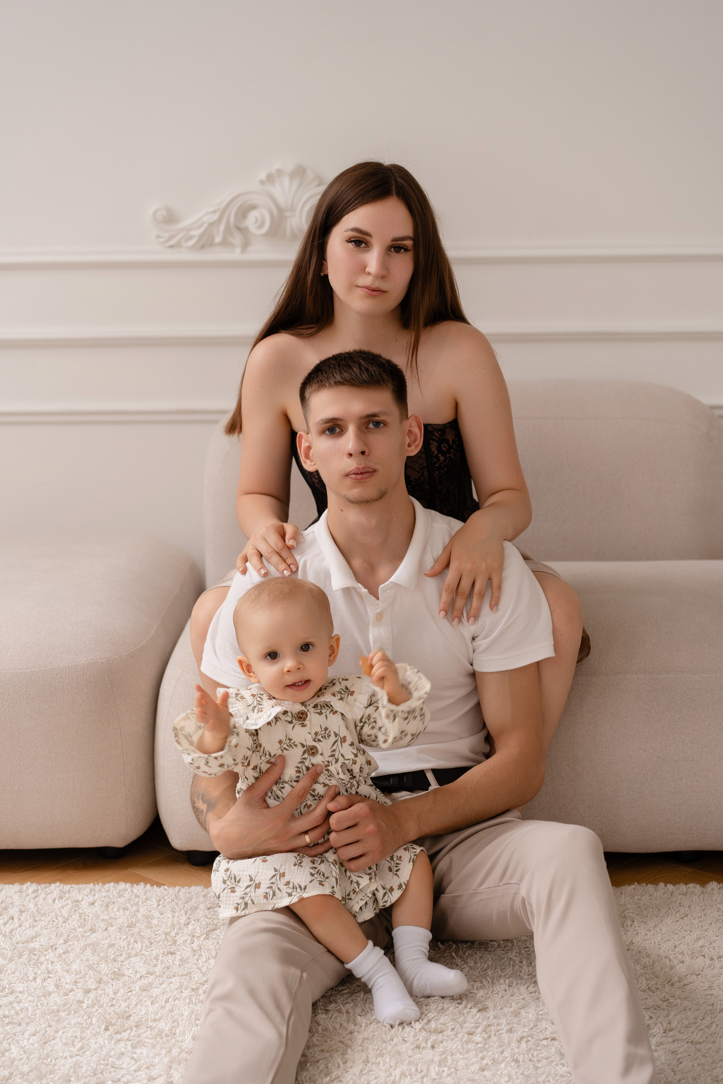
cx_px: 364
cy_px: 548
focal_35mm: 56
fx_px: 1687
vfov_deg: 35.6
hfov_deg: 24.2
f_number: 3.5
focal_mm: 55
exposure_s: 1/160
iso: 250
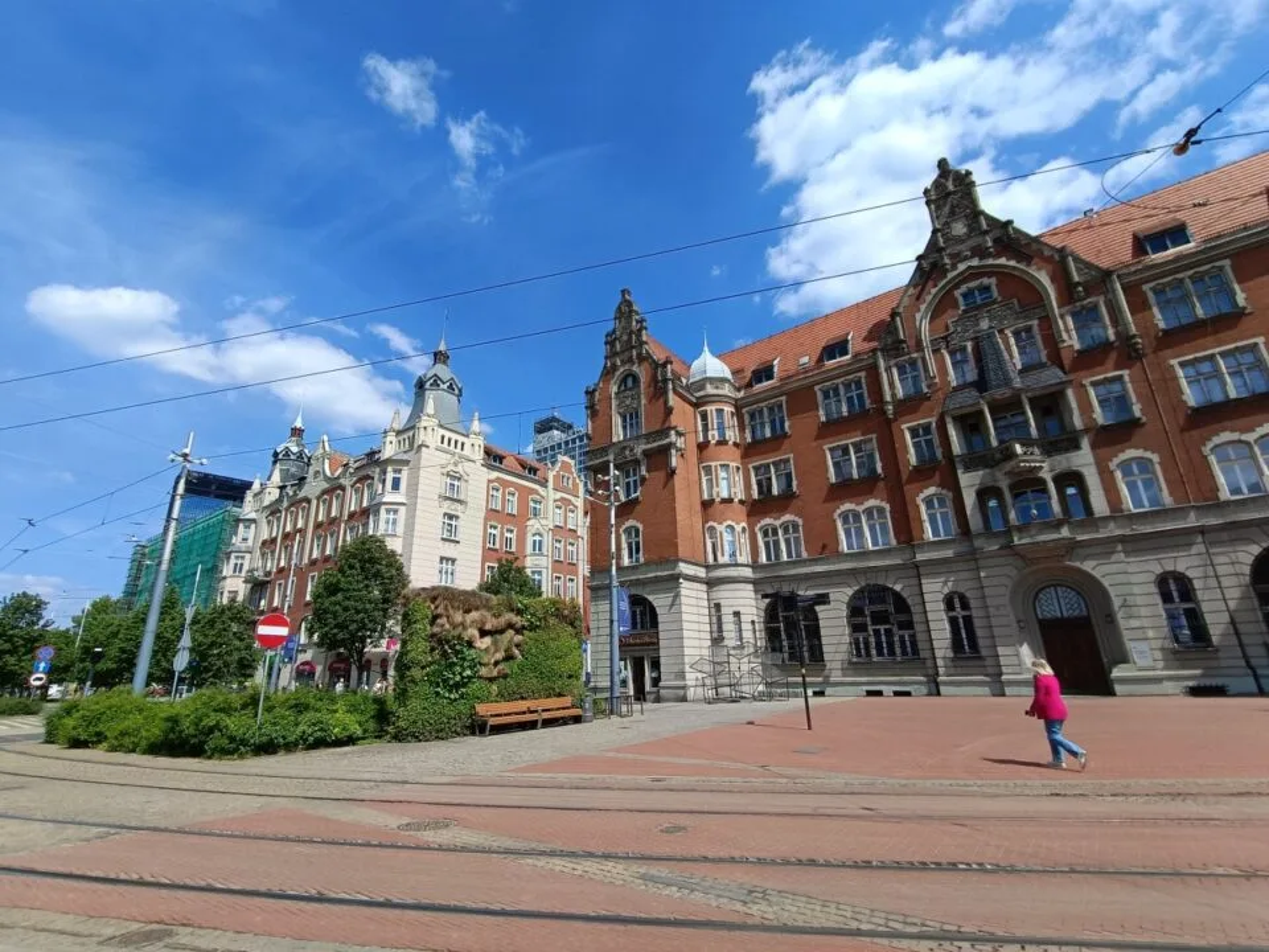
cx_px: 634
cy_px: 476
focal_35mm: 16
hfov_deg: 94.5
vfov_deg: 78.1
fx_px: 587
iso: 64
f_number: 2.2
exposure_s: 1/1377
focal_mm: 2.78
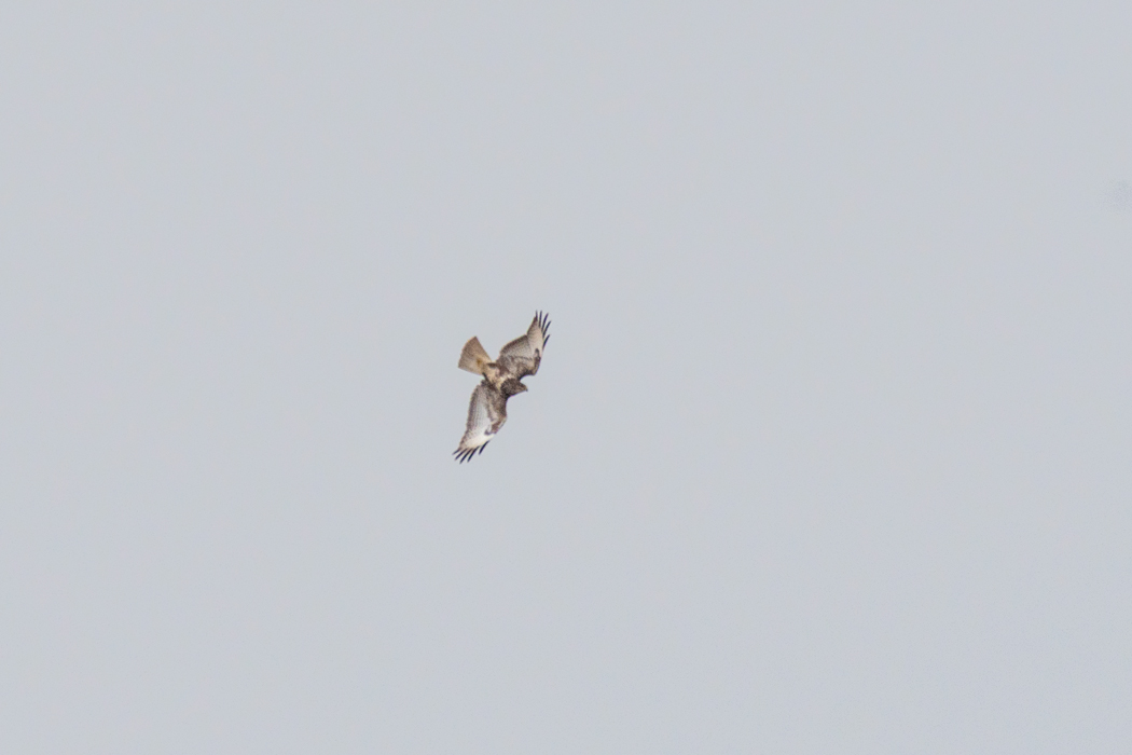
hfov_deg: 2.7
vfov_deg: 1.8
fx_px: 23581
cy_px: 378
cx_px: 566
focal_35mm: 750
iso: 720
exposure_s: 1/1600
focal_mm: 500
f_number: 7.1
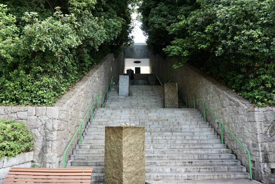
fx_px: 183
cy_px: 92
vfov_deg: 53.2
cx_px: 138
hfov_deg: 73.7
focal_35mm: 24
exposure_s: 1/160
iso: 250
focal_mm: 16
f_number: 4
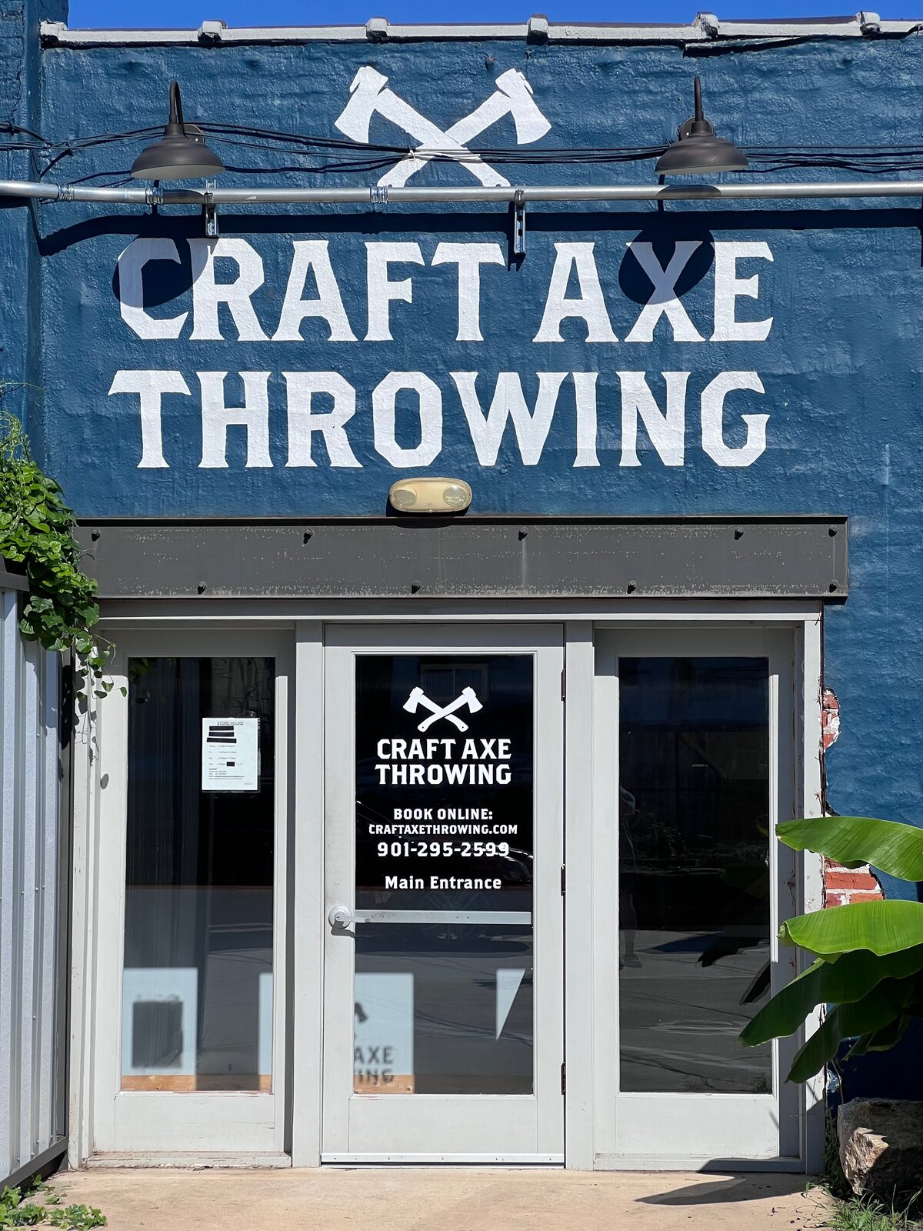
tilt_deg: +3.5
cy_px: 616
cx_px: 462
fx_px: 2738
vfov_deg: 25.3
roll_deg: +0.0
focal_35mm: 77
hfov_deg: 19.1
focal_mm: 9
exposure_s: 1/1206
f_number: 2.8
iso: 32
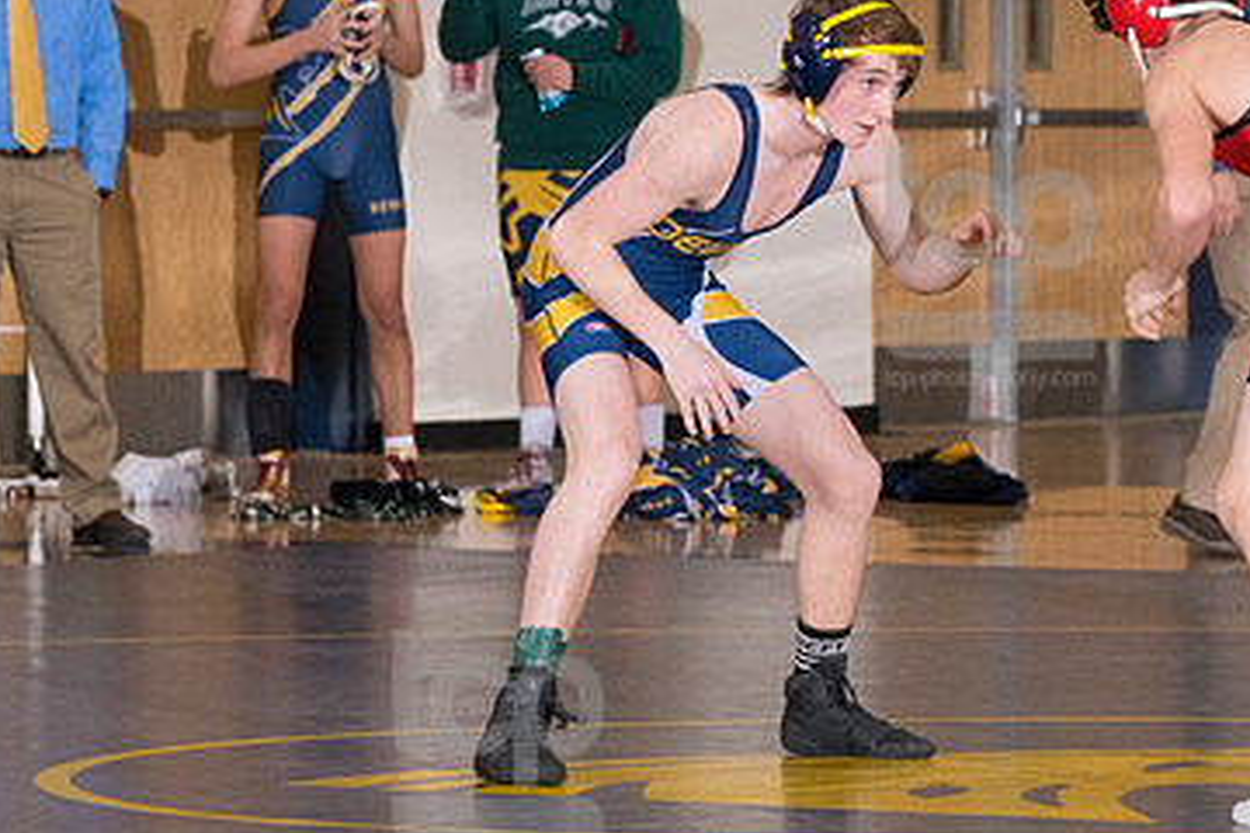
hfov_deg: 6.8
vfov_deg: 4.6
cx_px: 990
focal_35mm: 301
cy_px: 267
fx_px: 10451
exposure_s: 1/250
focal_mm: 125
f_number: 5.6
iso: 2000
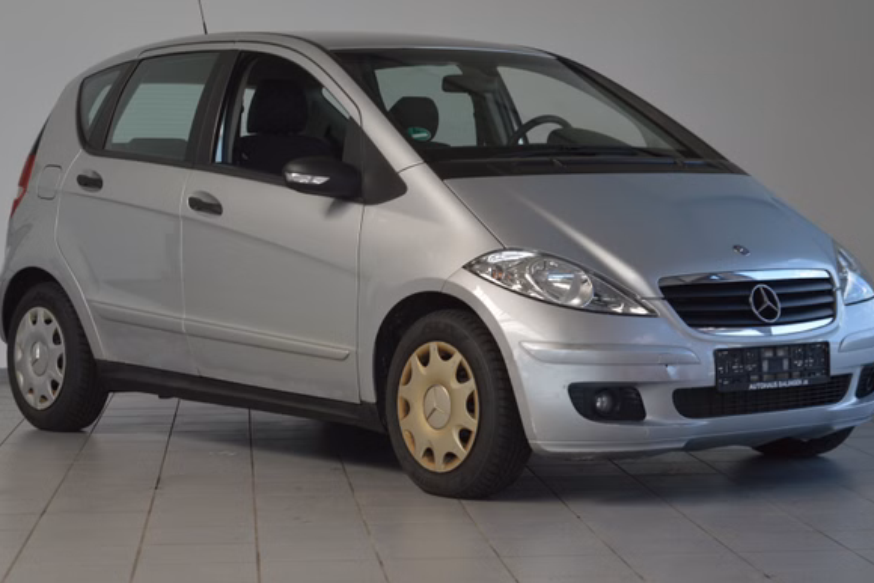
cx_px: 451
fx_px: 2088
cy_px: 265
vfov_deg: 15.9
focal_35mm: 86
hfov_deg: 23.6
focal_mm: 52
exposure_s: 1/50
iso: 100
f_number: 5
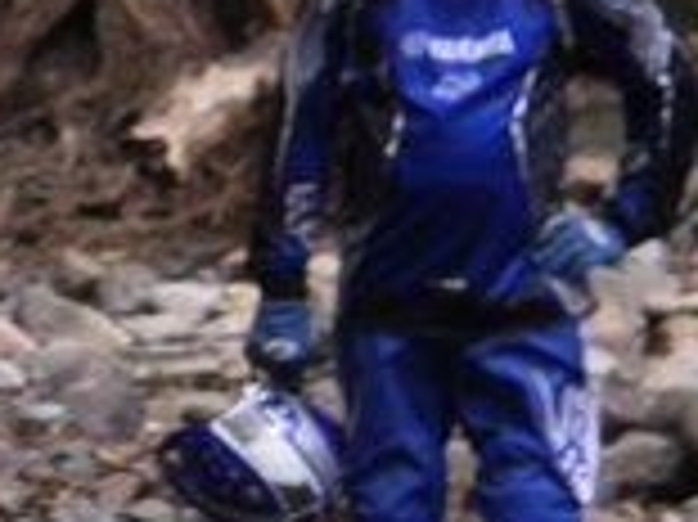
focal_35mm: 441
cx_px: -180
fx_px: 8885
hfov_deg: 4.5
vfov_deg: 3.4
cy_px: 702
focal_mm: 18.9
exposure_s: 1/100
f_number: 4
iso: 80
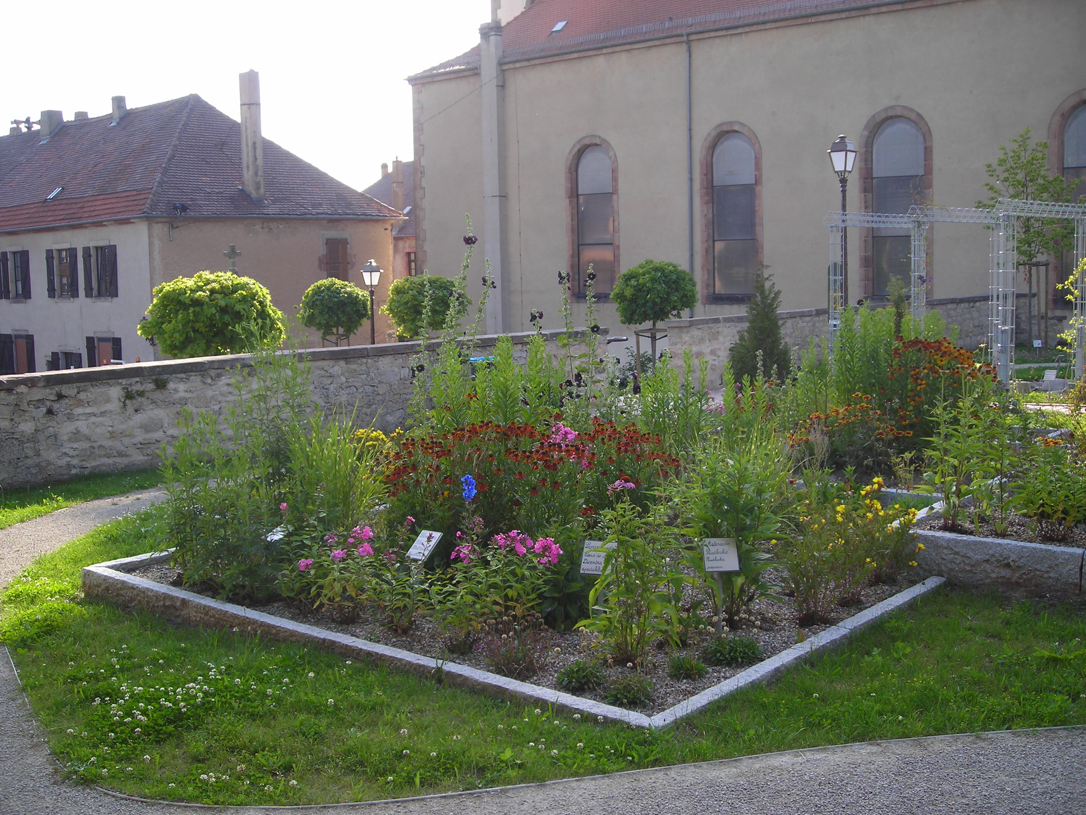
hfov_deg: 49.0
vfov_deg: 37.7
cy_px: 408
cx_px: 543
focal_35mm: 38
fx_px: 1192
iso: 50
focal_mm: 6.3
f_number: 3.2
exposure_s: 1/176
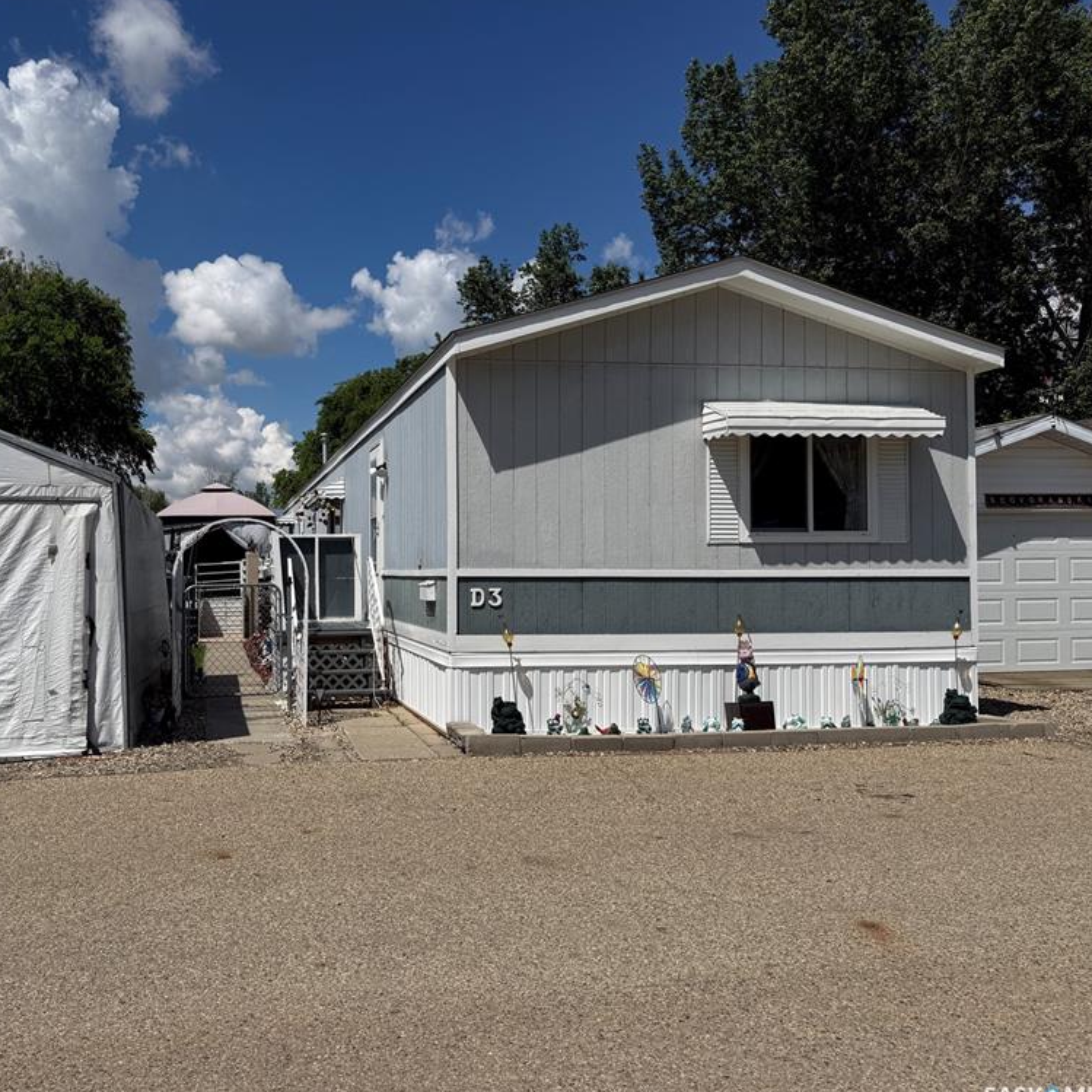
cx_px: 382
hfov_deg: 54.7
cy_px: 547
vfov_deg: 55.6
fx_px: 1035
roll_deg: +0.2
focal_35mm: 29
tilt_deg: +1.2
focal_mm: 6.76
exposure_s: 1/11905
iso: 80
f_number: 1.78
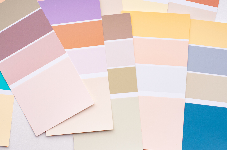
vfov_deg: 18.1
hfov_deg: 27.0
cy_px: 75
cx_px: 114
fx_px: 472
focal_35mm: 75
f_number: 4.5
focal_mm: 50
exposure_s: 1/400
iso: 400
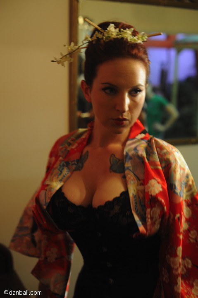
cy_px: 149
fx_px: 413
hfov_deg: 27.0
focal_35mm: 50
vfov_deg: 39.6
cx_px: 99
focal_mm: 50
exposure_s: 1/60
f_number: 4
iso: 1100
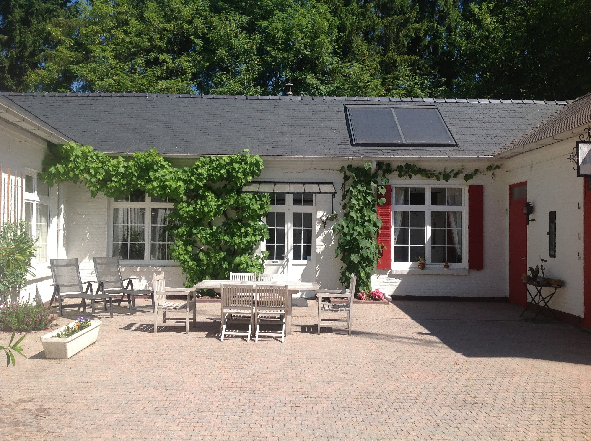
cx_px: 296
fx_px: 597
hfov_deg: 52.7
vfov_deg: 40.6
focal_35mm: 35
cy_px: 220
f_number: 2.4
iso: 50
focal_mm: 4.28
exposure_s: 1/1314
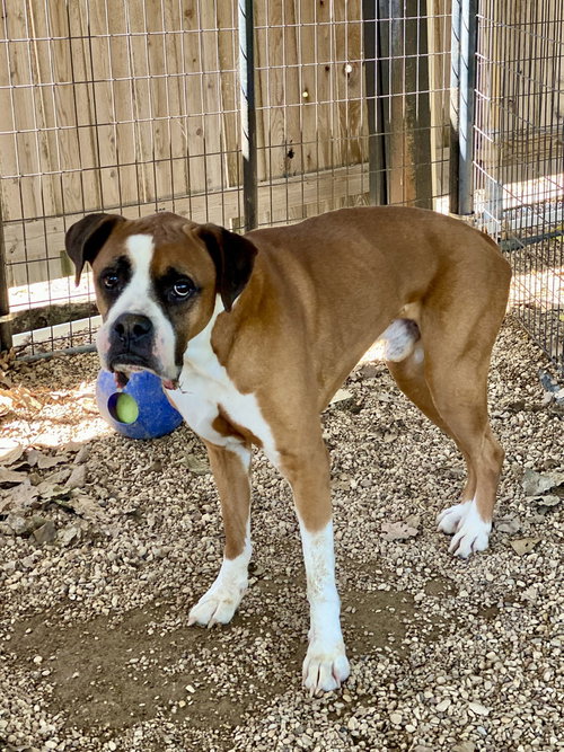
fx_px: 1130
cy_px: 376
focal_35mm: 52
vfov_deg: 36.8
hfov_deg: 28.0
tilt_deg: -17.8
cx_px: 282
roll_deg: +2.8
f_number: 2
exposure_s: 1/122
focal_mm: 6
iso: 80
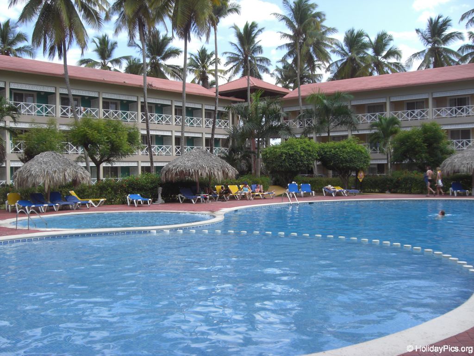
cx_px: 237
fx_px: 520
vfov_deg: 37.7
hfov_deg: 49.0
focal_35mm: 38
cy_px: 178
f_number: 2.7
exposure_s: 1/640
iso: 64
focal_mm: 6.2
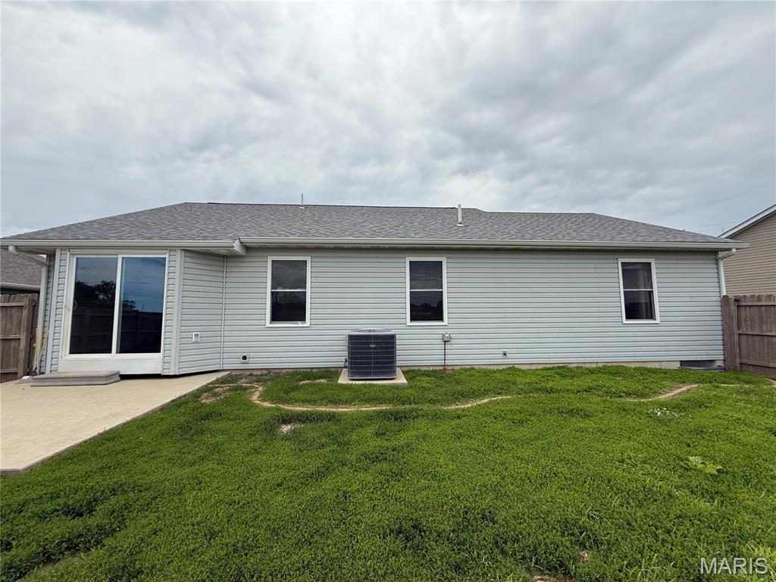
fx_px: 314
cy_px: 291
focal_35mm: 14
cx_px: 388
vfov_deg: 85.7
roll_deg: +0.5
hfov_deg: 102.1
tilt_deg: +5.6
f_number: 2.2
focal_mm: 2.22
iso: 50
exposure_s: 1/1534
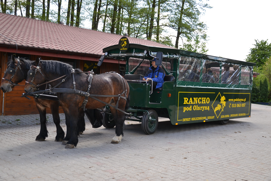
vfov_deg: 31.9
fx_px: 316
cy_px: 90
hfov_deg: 46.4
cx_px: 136
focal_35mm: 42
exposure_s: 1/160
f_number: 4
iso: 100
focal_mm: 28
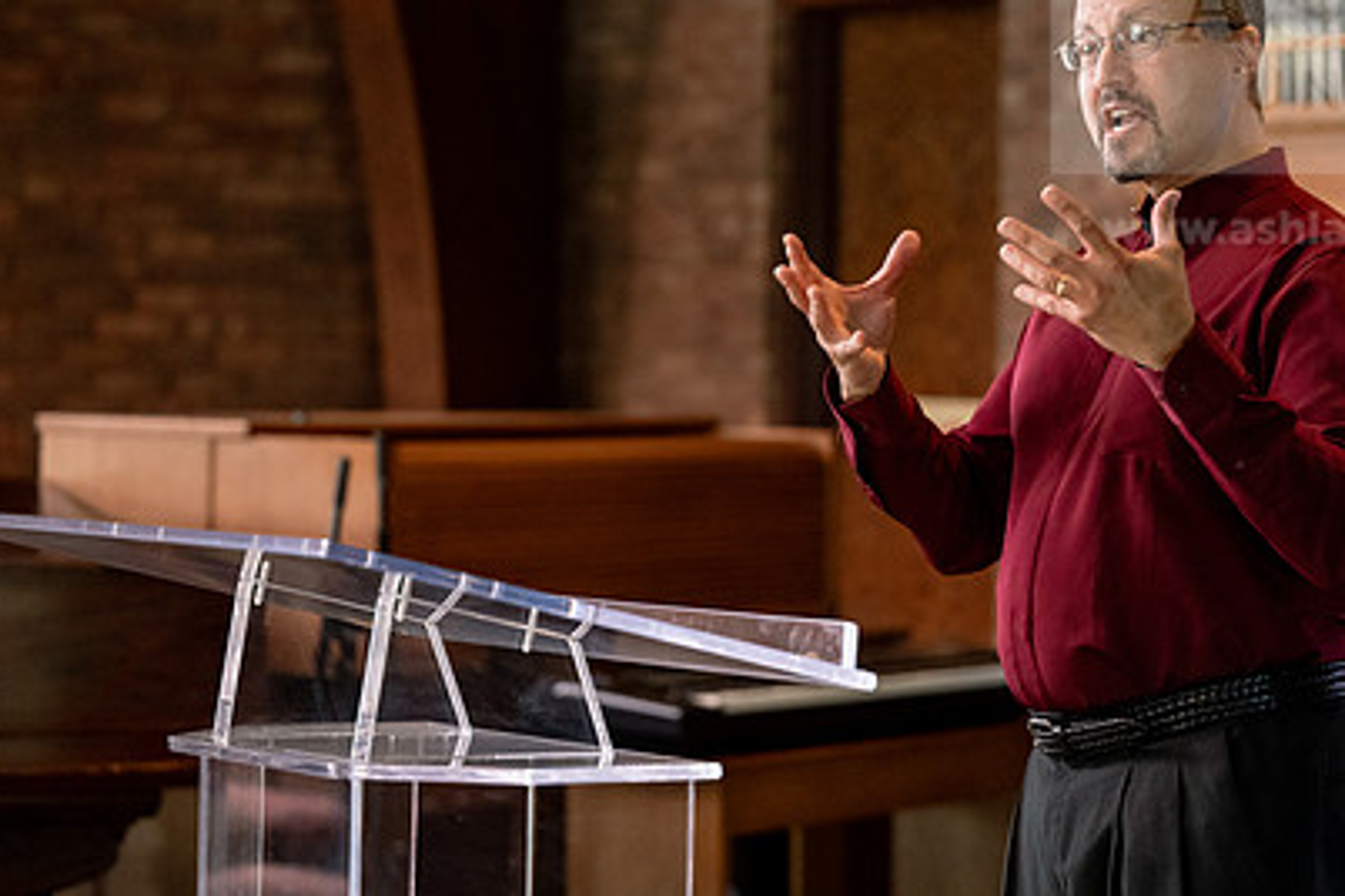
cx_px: 950
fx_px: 4857
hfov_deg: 15.7
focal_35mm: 130
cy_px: 299
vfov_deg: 10.5
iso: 3200
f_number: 3.2
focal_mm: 90
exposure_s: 1/200
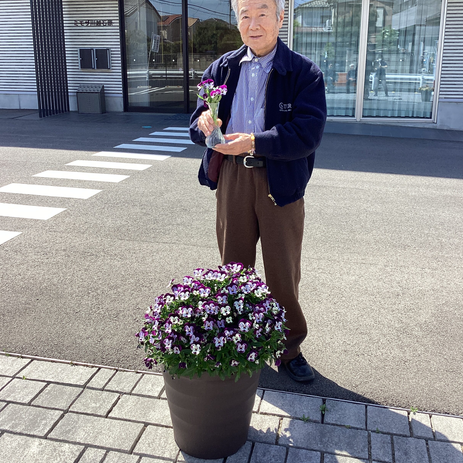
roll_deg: +0.2
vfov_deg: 44.8
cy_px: 194
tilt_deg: -15.1
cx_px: 231
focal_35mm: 37
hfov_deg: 44.9
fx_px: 560
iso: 25
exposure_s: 1/562
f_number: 2.4
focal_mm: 3.3
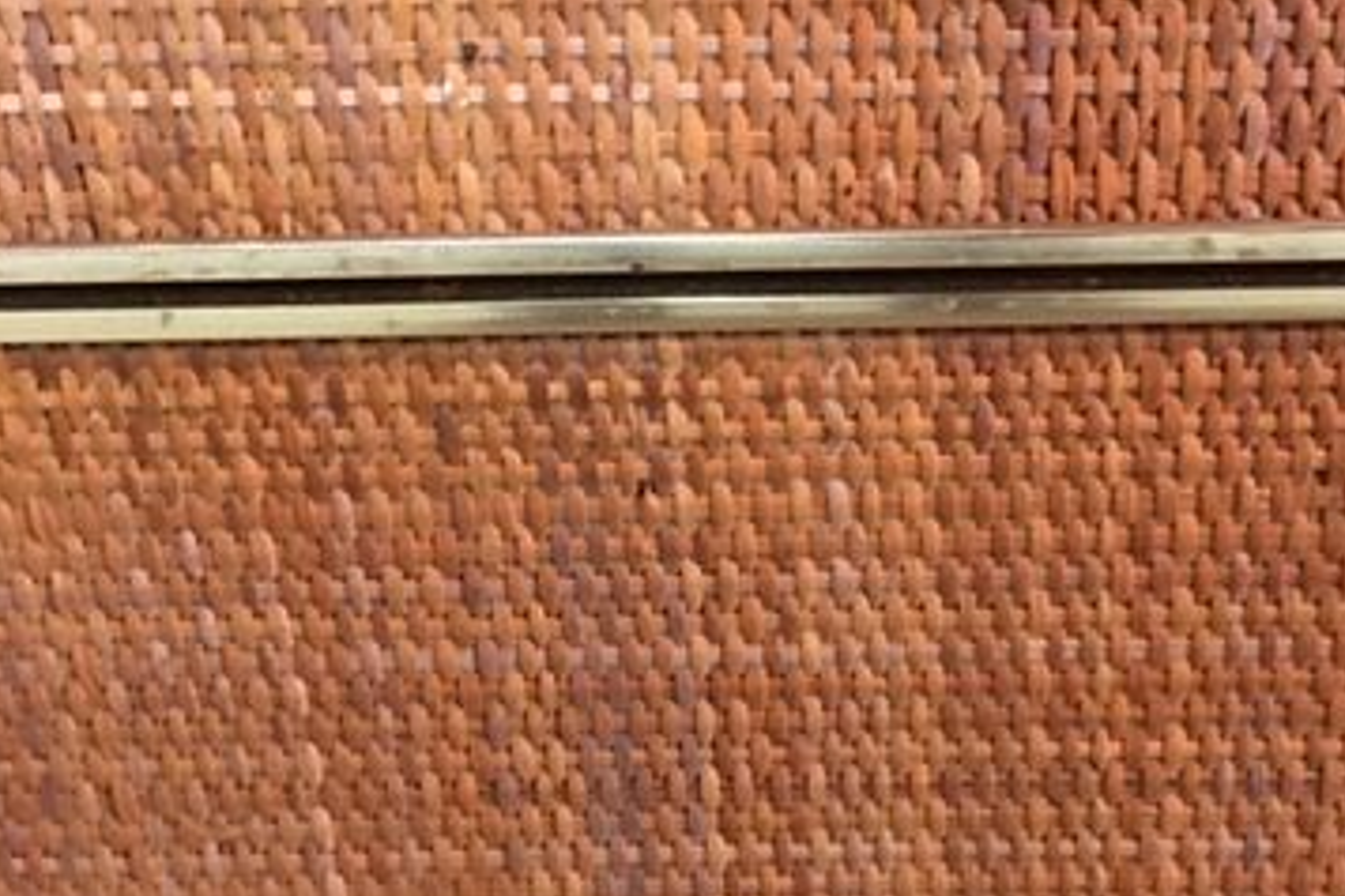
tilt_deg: -29.0
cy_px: 222
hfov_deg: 36.5
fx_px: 2017
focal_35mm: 54
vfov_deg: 24.8
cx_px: 885
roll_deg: +1.0
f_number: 2.2
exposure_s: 1/8
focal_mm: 4.15
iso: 125
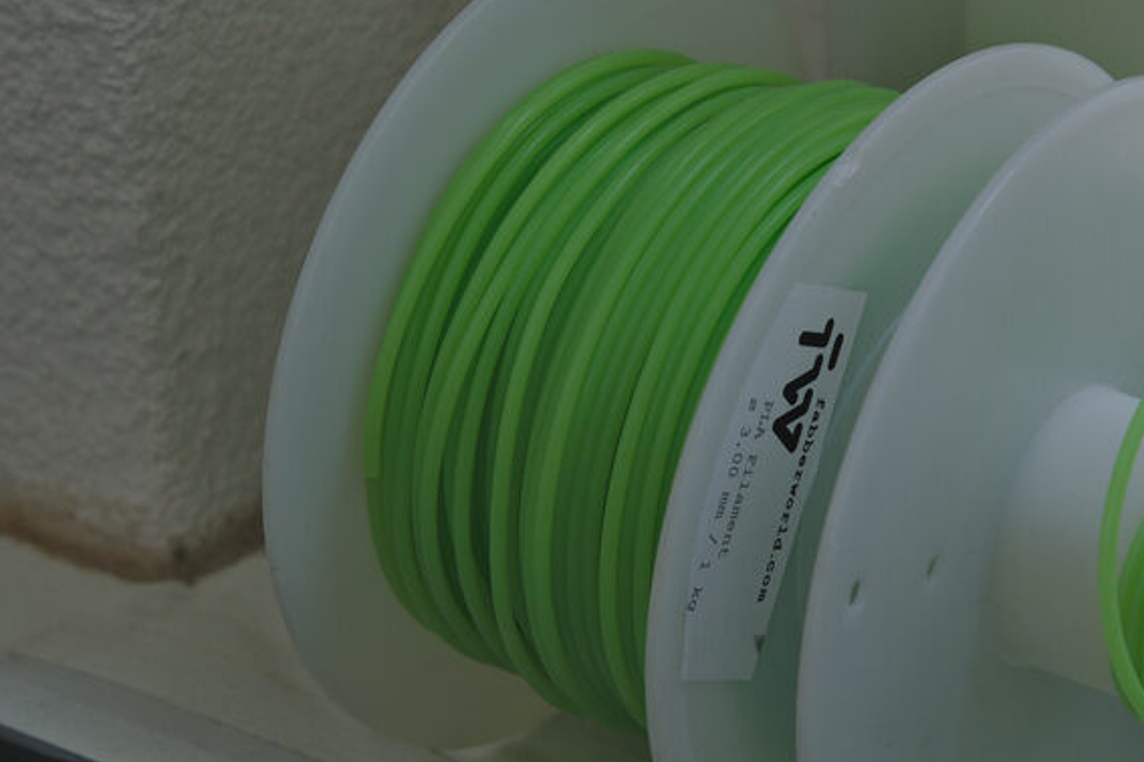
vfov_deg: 9.3
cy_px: 377
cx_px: 817
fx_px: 4703
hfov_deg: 13.8
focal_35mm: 148
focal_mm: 70
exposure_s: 1/100
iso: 320
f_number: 6.3
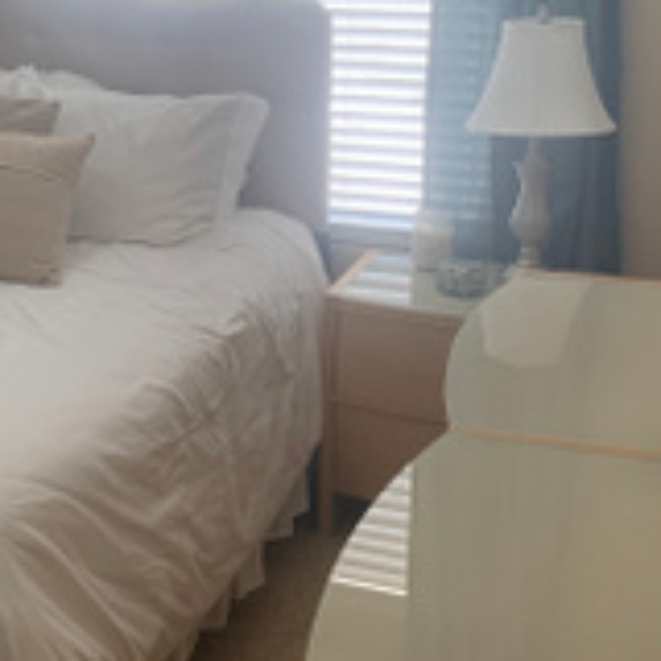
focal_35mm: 69
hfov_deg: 24.4
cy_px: 219
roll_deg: +0.7
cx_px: 83
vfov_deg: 24.9
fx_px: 1491
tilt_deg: -12.7
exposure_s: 1/74
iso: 100
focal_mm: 4.25
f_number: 1.8
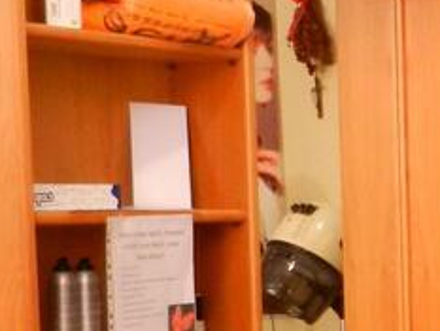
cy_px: 320
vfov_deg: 13.3
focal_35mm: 110
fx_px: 1399
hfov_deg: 15.3
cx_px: 799
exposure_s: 1/25
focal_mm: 4.5
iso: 400
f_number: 3.5
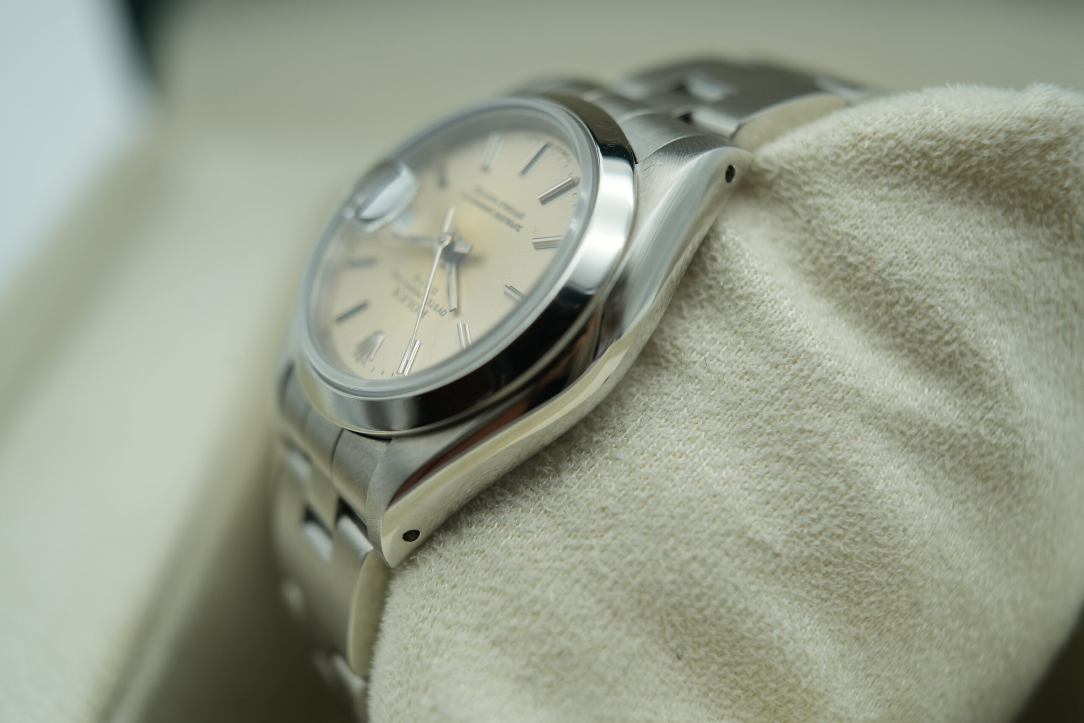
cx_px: 542
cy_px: 362
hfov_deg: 54.4
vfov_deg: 37.9
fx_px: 1054
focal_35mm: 35
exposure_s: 1/250
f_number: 5
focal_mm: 35
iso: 400
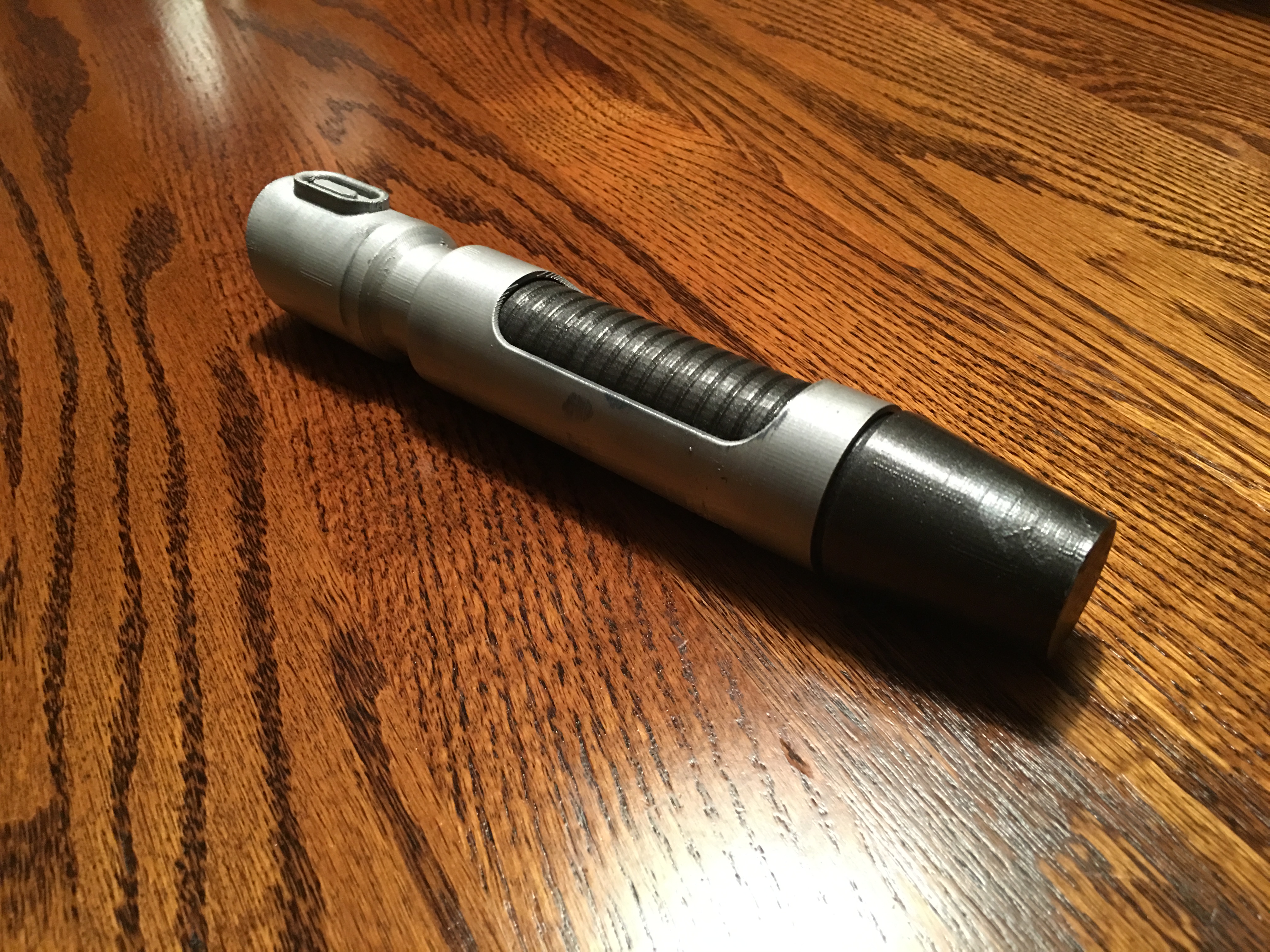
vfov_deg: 48.2
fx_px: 1064
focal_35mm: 29
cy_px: 476
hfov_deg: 61.7
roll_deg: +4.7
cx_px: 635
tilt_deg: -40.1
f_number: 2.2
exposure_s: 1/10
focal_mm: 4.15
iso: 100
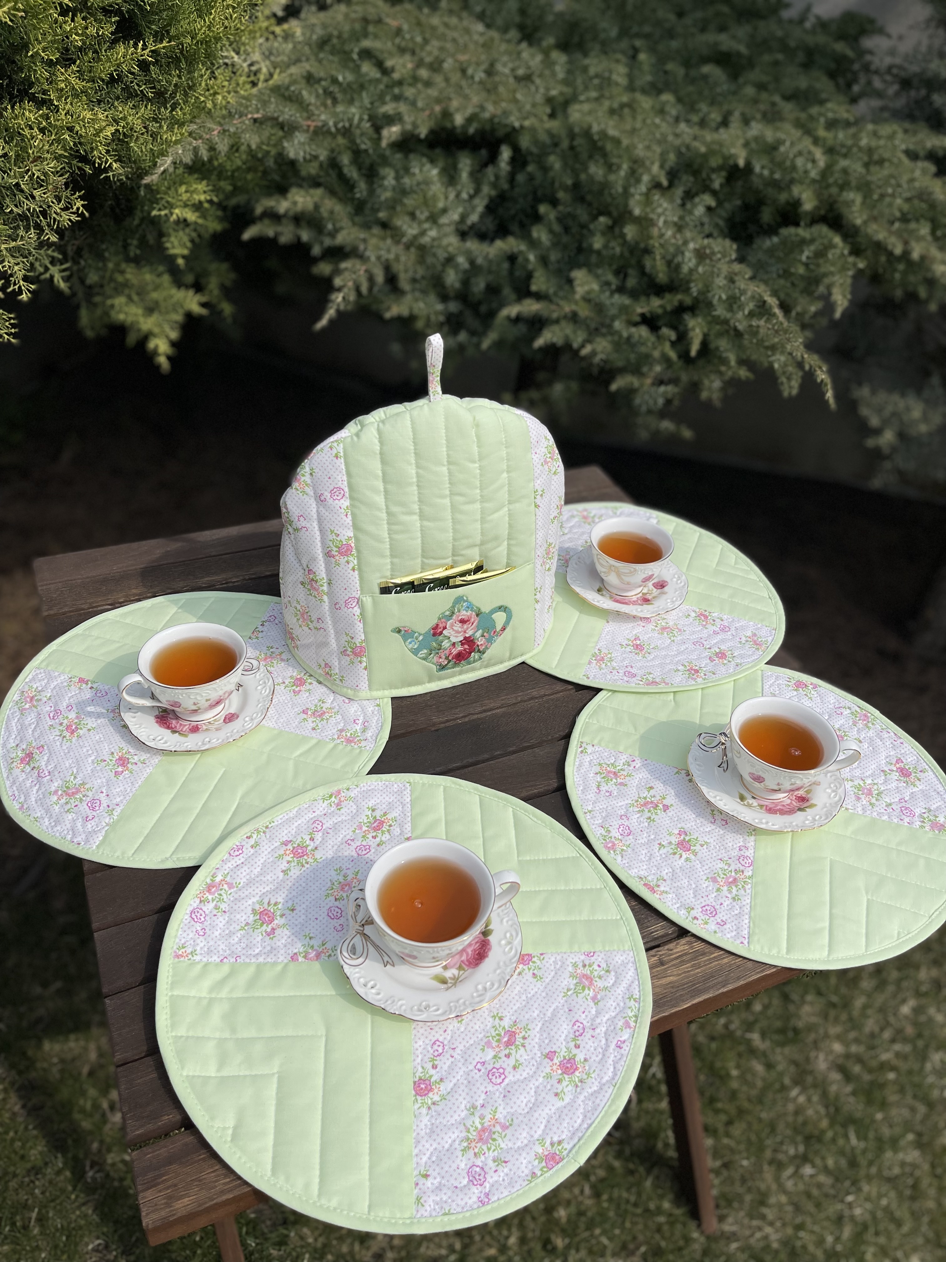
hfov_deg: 53.1
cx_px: 473
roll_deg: -6.0
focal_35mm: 26
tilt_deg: -38.4
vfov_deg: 67.3
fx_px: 947
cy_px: 631
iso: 50
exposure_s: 1/13514
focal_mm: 5.1
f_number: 1.6
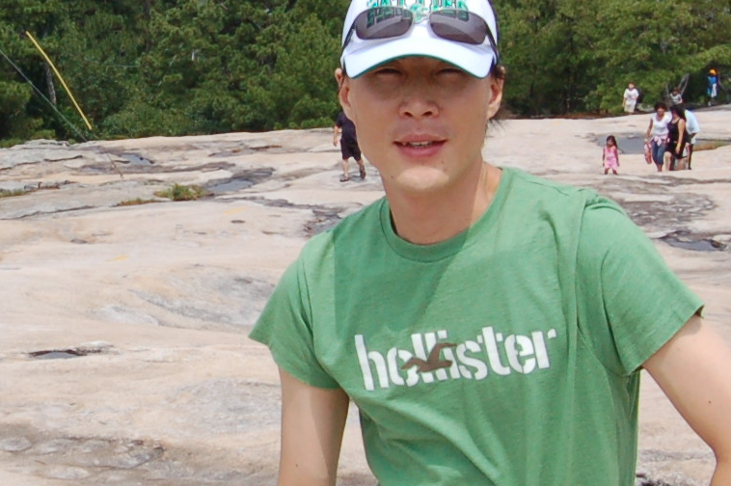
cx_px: 59
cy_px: 159
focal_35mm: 137
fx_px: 2779
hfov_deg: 14.8
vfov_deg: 10.0
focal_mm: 23
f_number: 11
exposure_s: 1/500
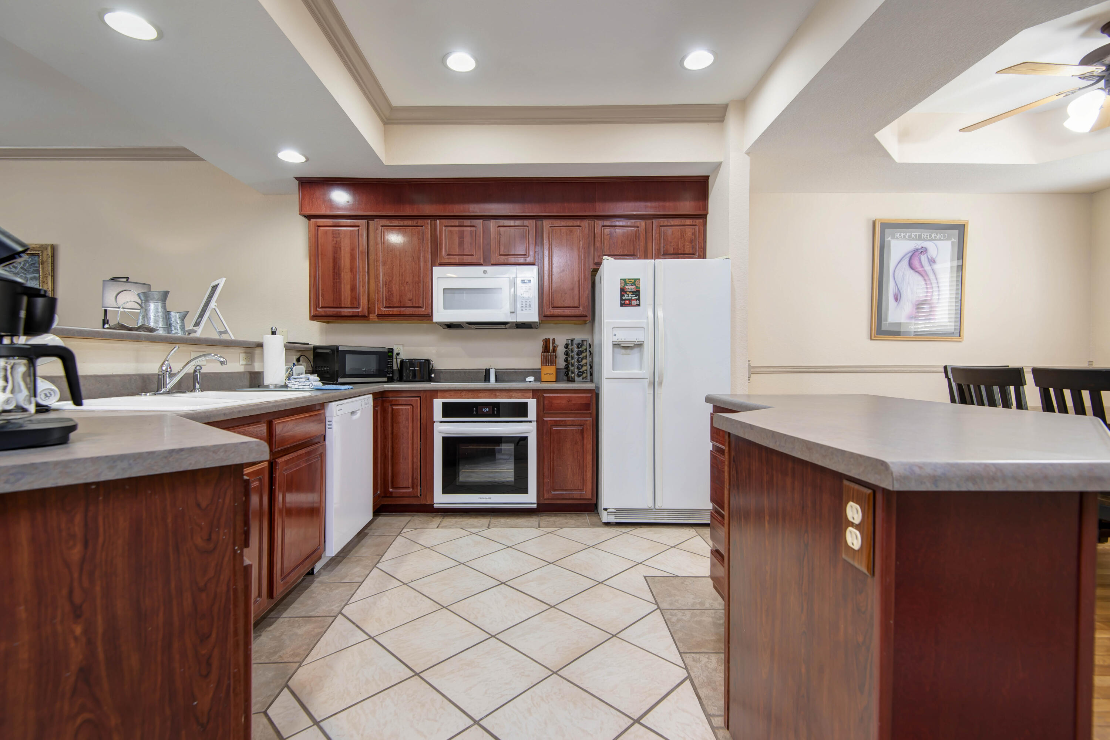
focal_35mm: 16
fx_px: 493
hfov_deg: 96.7
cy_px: 370
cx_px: 555
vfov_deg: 73.8
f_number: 6.3
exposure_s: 1/5
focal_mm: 16
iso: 125
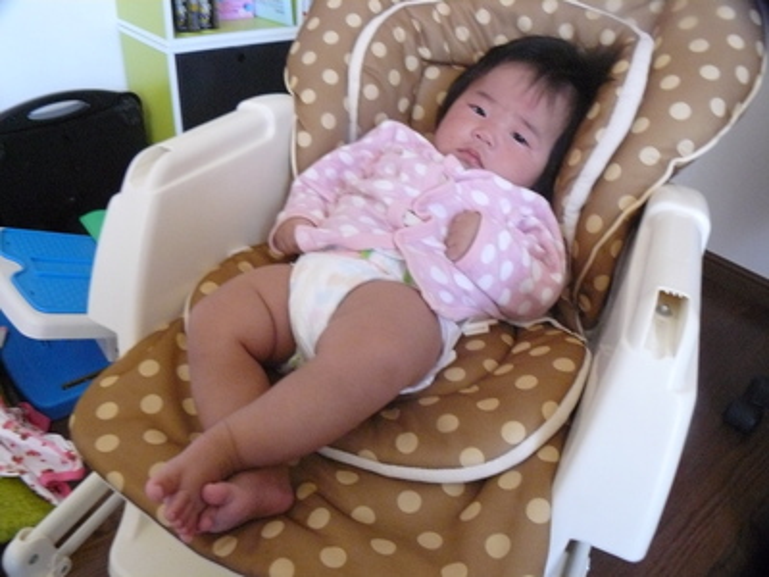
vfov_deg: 39.7
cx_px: 384
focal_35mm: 36
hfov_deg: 51.4
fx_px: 800
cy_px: 288
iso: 400
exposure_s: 1/30
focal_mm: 6
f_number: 2.8
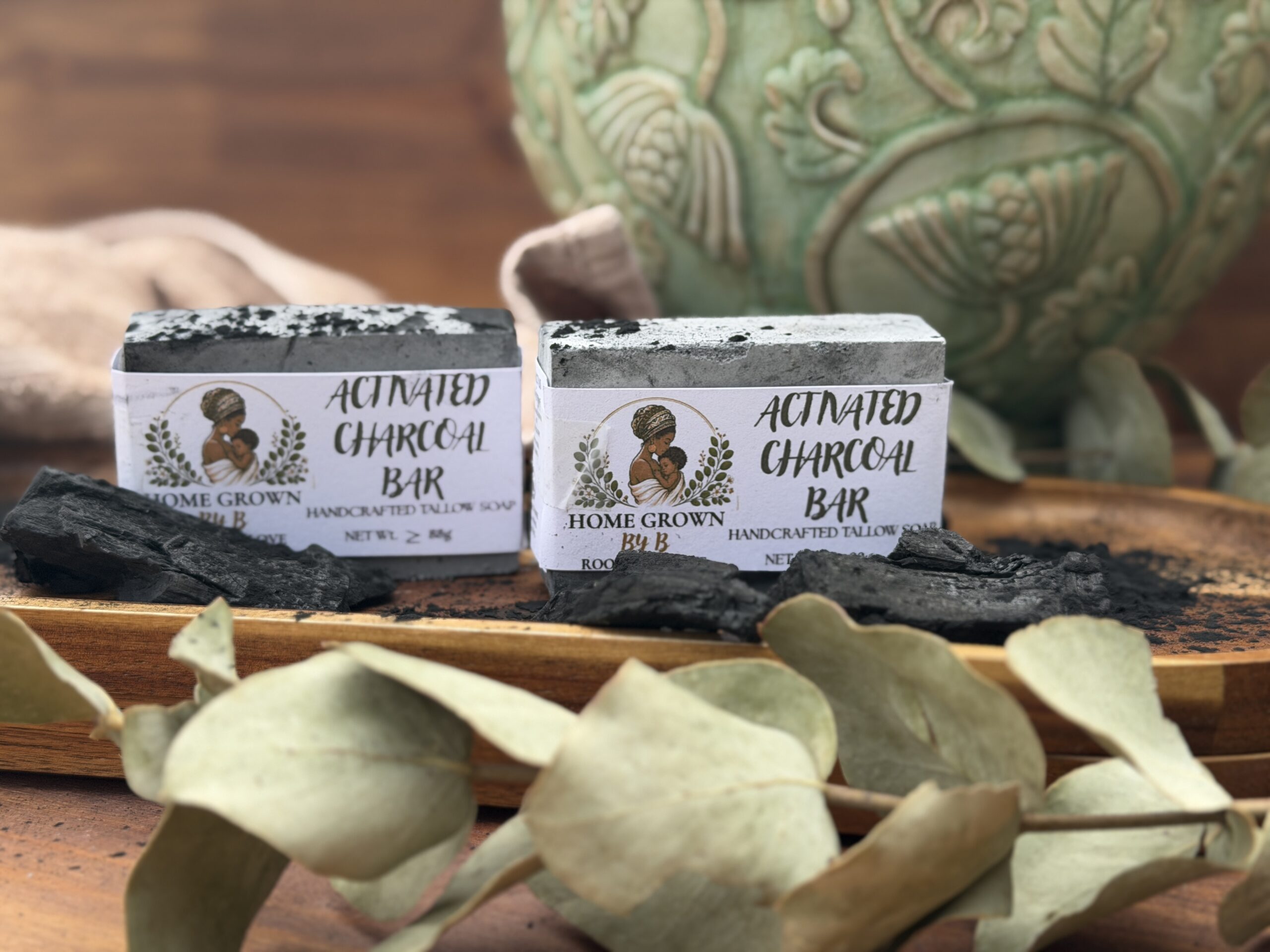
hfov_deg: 39.7
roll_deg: -1.6
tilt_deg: -10.3
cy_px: 476
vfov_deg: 30.3
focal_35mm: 48
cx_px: 635
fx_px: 1761
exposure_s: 1/1167
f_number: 1.78
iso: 64
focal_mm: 6.76
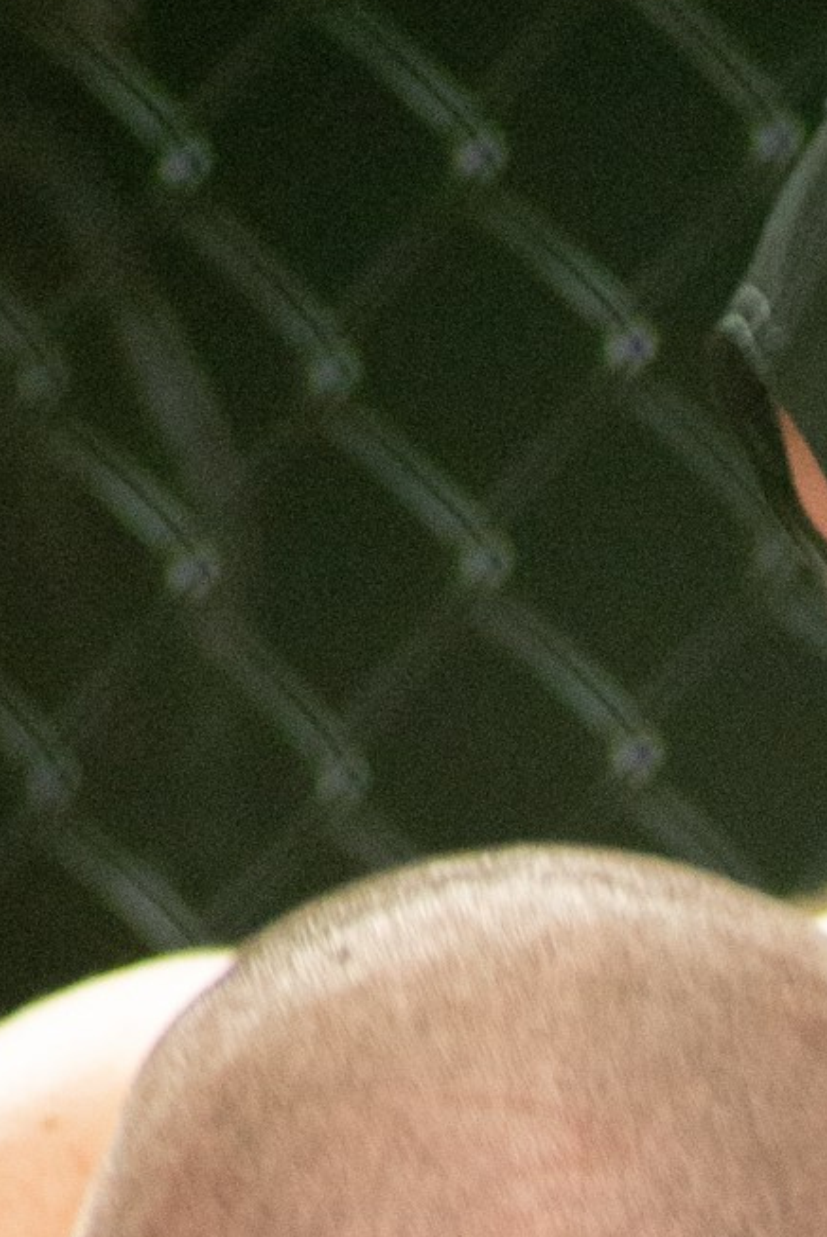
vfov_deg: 1.9
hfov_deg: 1.3
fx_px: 36809
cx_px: 1349
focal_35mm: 1070
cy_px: 2707
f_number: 4
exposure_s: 1/400
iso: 2000
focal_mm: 200
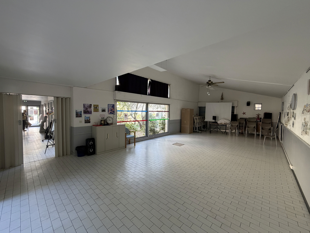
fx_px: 125
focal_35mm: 14
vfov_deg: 85.7
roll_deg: +0.4
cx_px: 155
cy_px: 116
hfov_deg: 102.1
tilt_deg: +0.1
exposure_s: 1/119
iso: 320
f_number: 2.2
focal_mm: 2.22
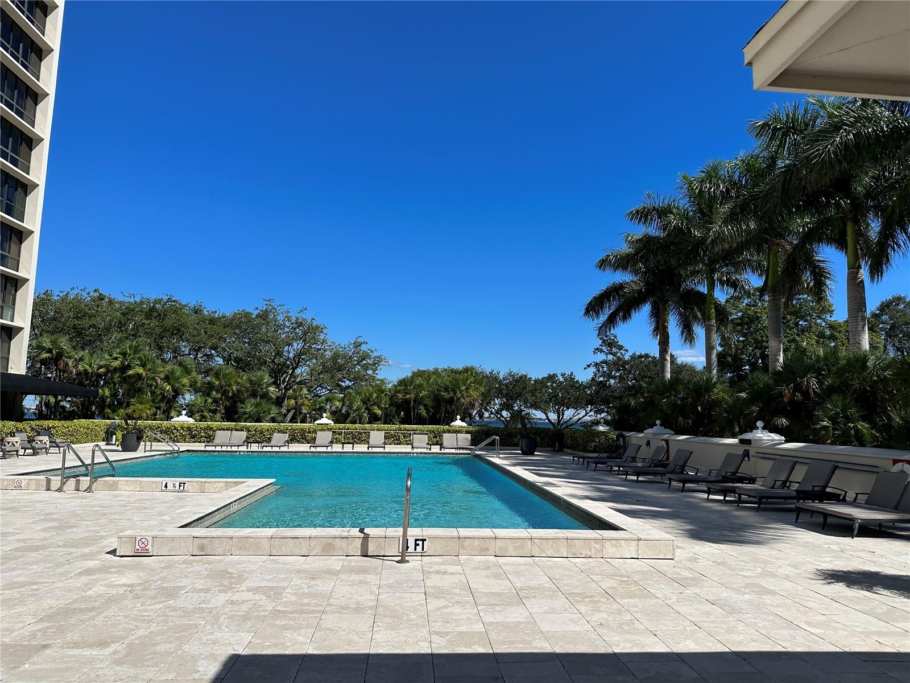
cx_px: 455
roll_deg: -1.9
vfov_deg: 56.8
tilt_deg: +7.0
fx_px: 631
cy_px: 342
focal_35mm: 24
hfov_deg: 71.6
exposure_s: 1/7576
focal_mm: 6.86
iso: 80
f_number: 1.78
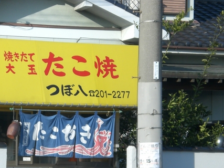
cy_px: 144
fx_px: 1054
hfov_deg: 12.1
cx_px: 35
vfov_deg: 9.1
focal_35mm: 163
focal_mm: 14.49
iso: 50
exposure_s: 1/250
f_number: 5
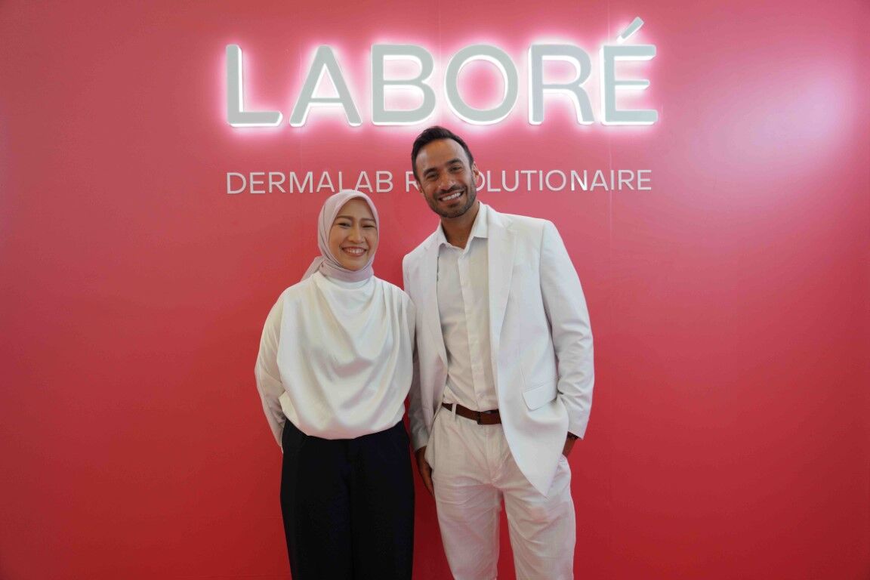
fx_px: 677
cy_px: 290
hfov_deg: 65.5
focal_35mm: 28
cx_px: 435
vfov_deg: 46.4
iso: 1250
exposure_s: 1/250
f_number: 2.8
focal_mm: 28
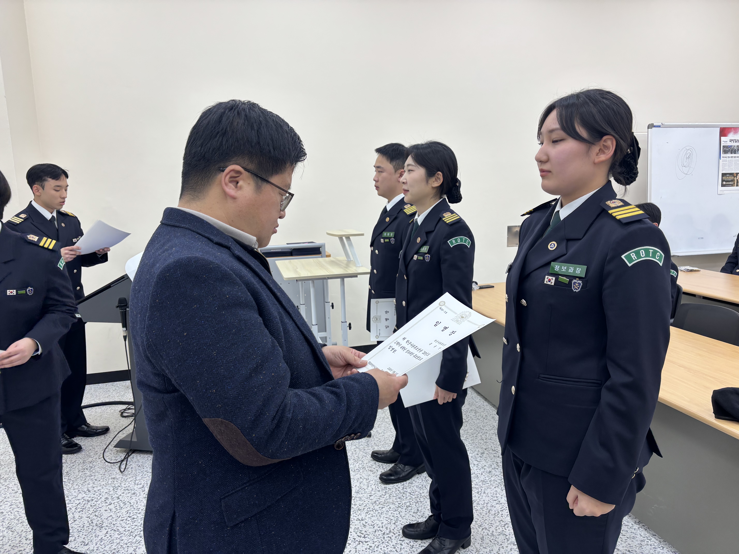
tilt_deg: -8.8
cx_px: 370
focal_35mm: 26
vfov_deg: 53.1
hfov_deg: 67.3
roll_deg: +2.1
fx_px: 555
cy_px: 277
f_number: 1.6
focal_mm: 5.96
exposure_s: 1/120
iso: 50
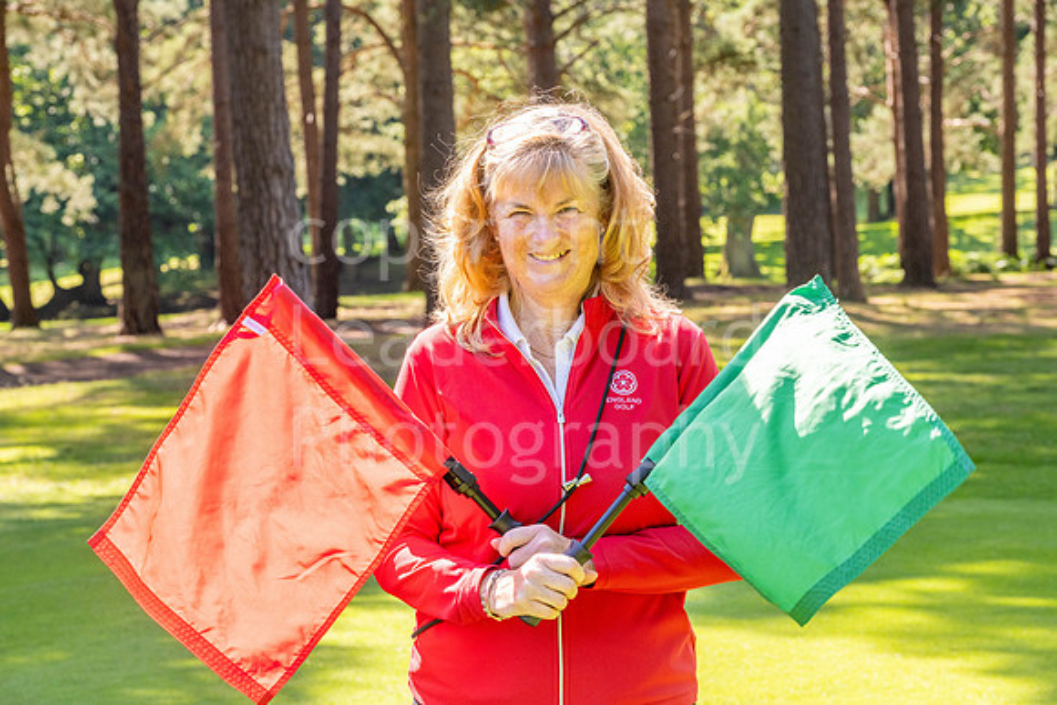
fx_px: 2526
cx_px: 528
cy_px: 352
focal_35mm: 86
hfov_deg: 23.6
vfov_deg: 15.9
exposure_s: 1/400
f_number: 8
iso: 500
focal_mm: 86
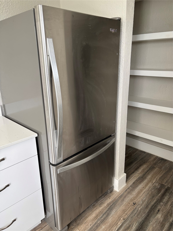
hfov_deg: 53.1
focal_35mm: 26
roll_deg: -0.2
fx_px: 173
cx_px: 86
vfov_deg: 67.3
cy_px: 116
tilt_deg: -18.3
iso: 80
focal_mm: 5.96
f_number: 1.6
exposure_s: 1/121
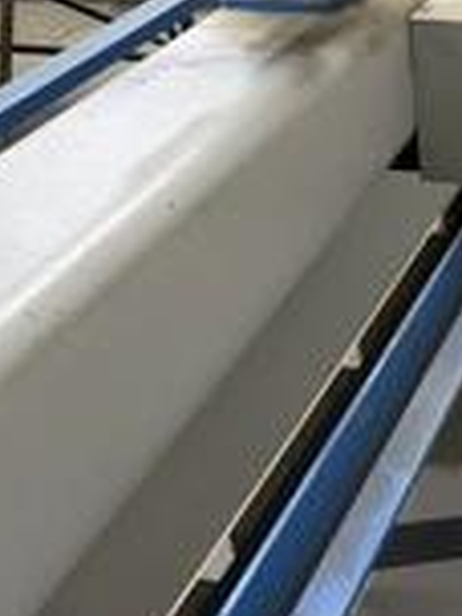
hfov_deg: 22.4
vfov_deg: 30.7
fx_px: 1121
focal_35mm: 63
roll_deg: +5.3
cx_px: 458
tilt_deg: -32.2
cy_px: 316
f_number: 1.78
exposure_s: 1/60
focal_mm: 6.76
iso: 200
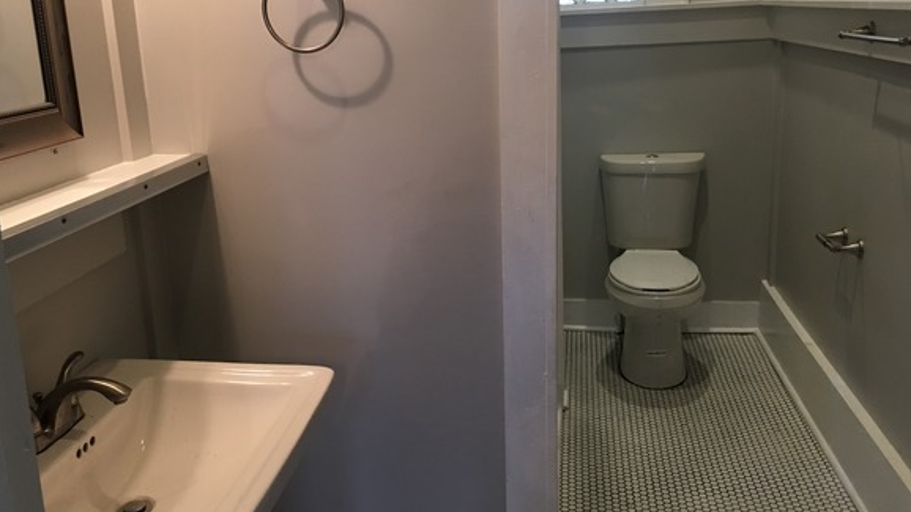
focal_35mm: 35
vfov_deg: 33.7
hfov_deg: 56.6
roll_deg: +2.4
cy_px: 222
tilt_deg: -12.3
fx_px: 845
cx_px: 437
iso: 64
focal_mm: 4.15
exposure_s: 1/15
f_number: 2.2
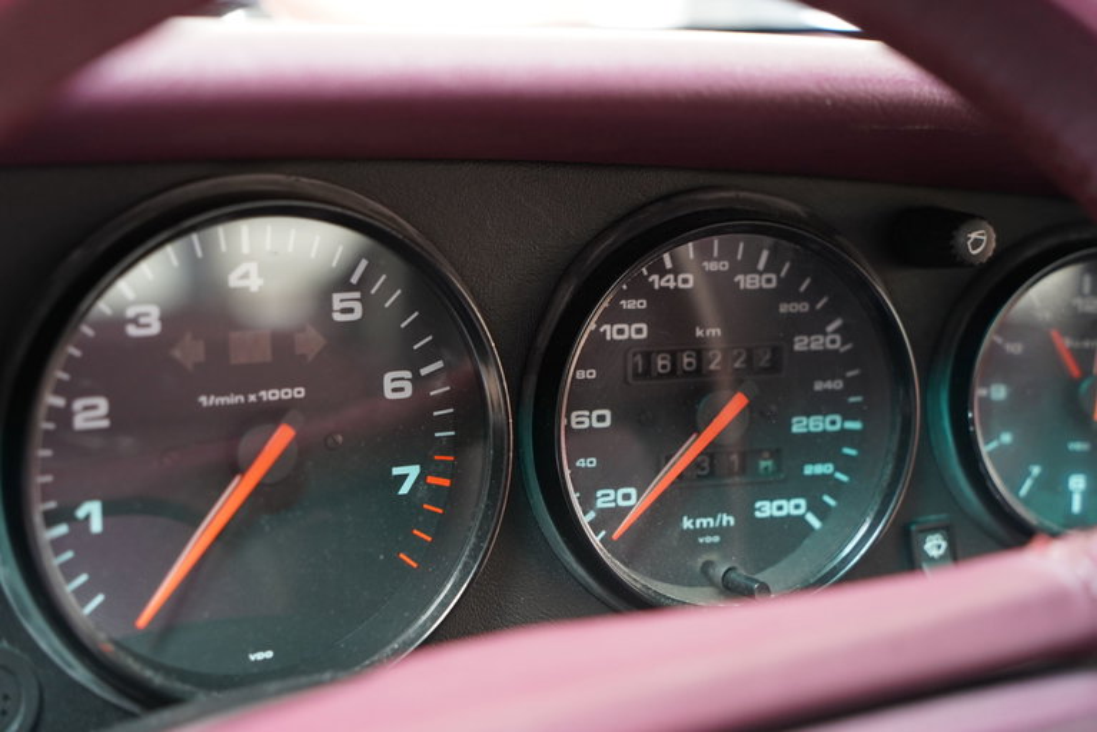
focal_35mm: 75
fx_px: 2286
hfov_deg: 27.0
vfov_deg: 18.2
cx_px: 548
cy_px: 366
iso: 2000
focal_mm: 75
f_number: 4
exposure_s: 1/15
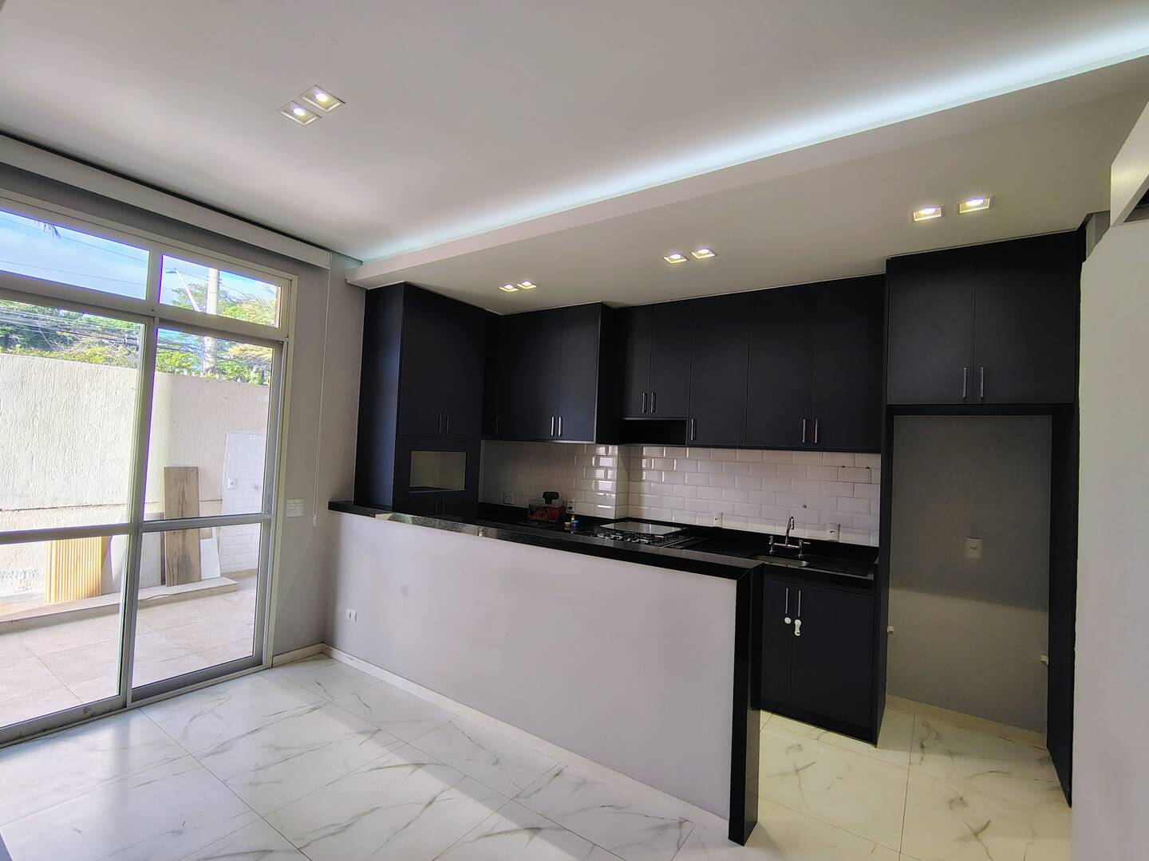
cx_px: 574
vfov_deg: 78.1
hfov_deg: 94.5
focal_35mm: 16
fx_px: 531
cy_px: 430
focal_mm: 2.13
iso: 258
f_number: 2.2
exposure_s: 1/60
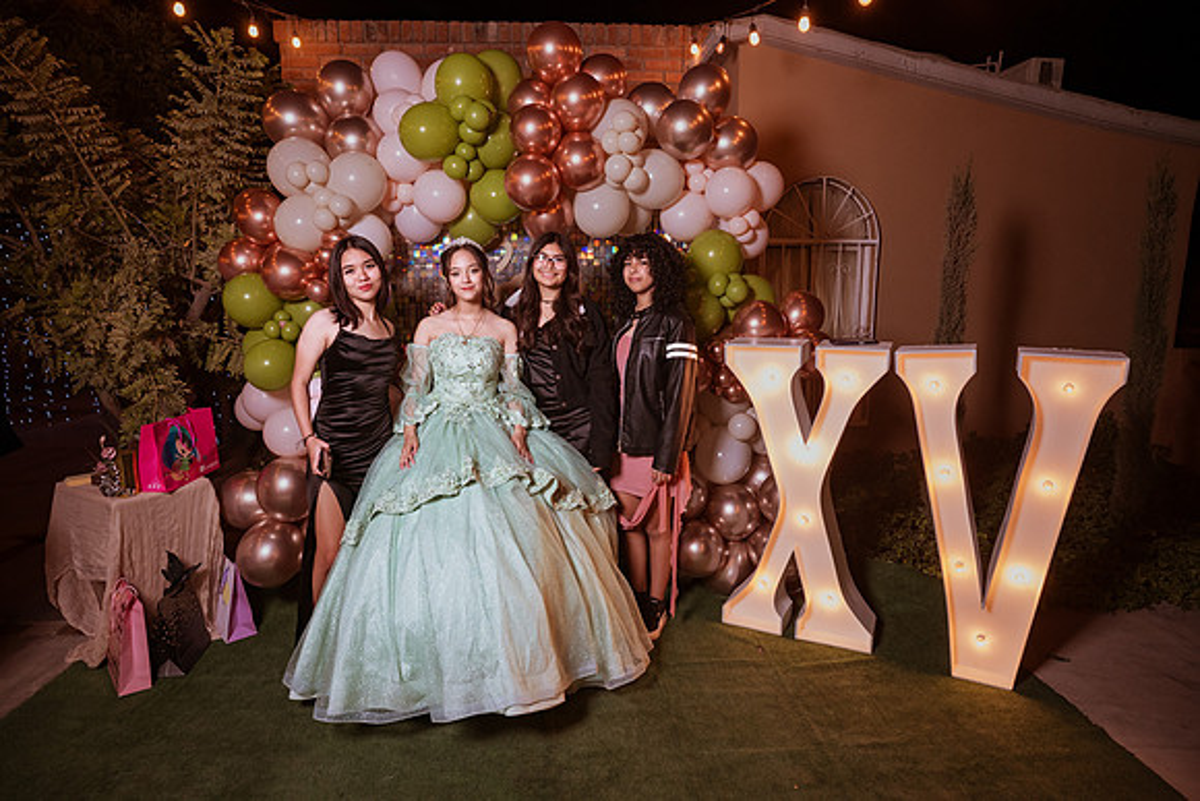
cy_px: 400
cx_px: 600
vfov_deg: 62.0
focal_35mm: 20
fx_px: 667
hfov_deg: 84.0
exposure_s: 1/100
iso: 1600
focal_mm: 20
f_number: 4.5
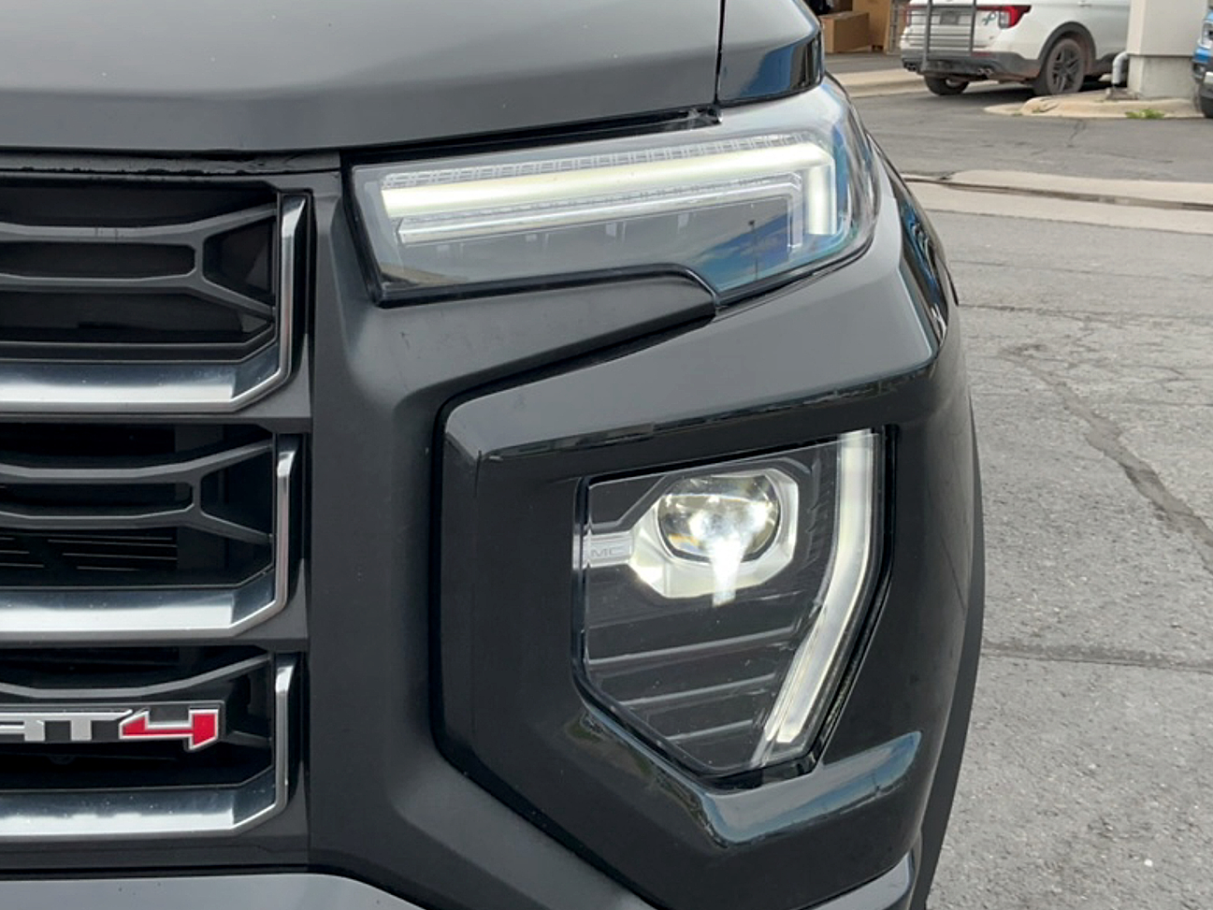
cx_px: 590
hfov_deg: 50.1
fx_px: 1297
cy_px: 396
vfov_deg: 38.6
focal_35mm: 37
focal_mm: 3
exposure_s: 1/375
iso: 25
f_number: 1.8
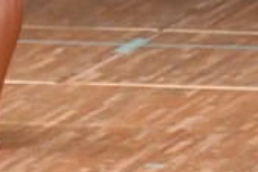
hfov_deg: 1.6
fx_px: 9353
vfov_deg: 1.1
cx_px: -27
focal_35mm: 1304
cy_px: -155
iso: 6400
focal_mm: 190
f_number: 5.6
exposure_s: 1/400
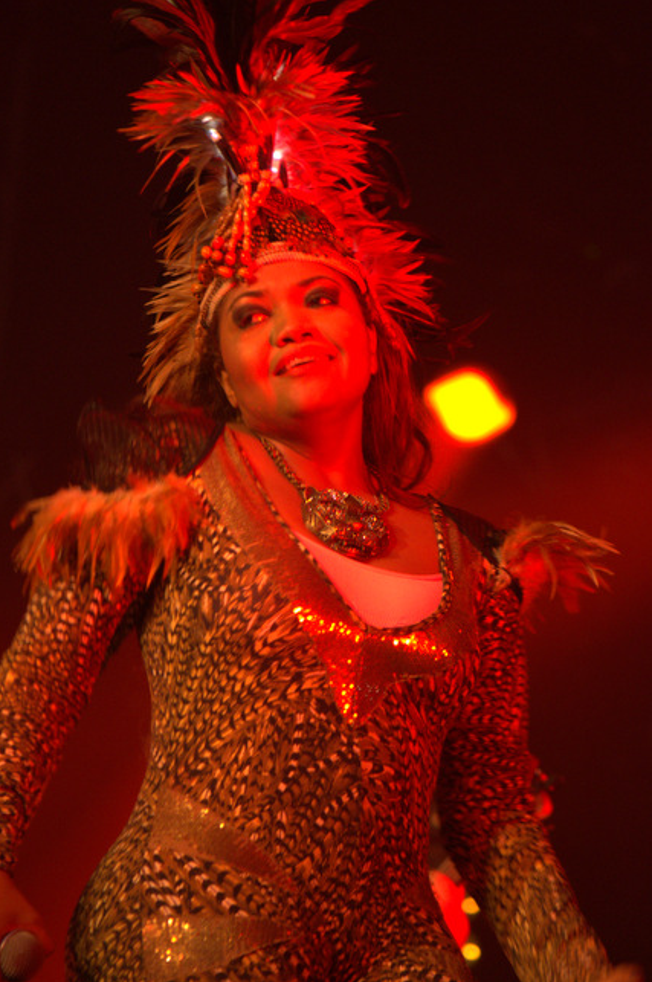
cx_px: 310
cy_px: 463
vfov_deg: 10.0
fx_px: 5584
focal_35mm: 205
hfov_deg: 6.7
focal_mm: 122
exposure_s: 1/125
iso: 2500
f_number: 4.2
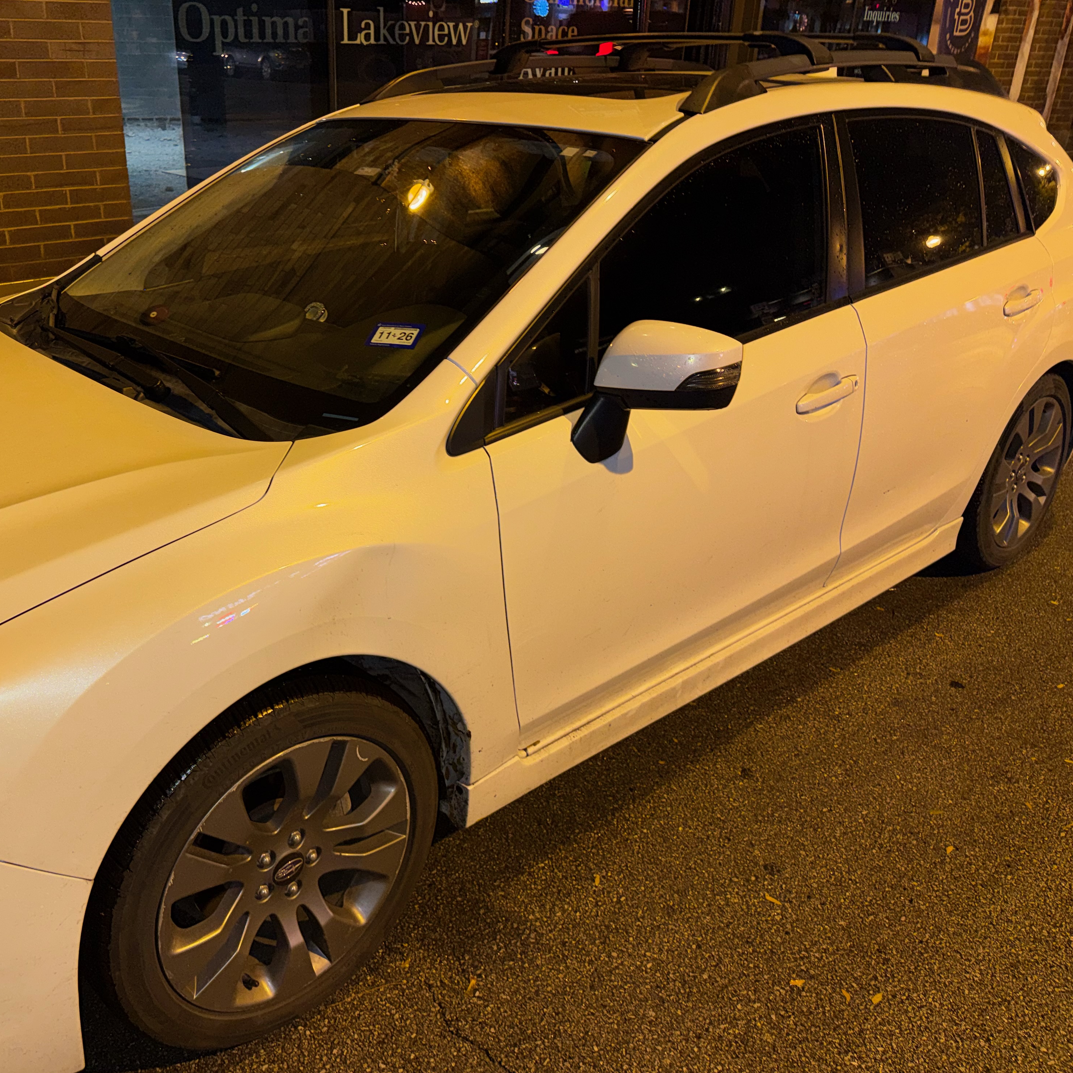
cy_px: 544
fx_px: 1017
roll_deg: -1.5
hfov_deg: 55.2
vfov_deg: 55.6
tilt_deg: -24.7
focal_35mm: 29
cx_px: 424
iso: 64
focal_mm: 6.76
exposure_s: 1/15
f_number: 1.78
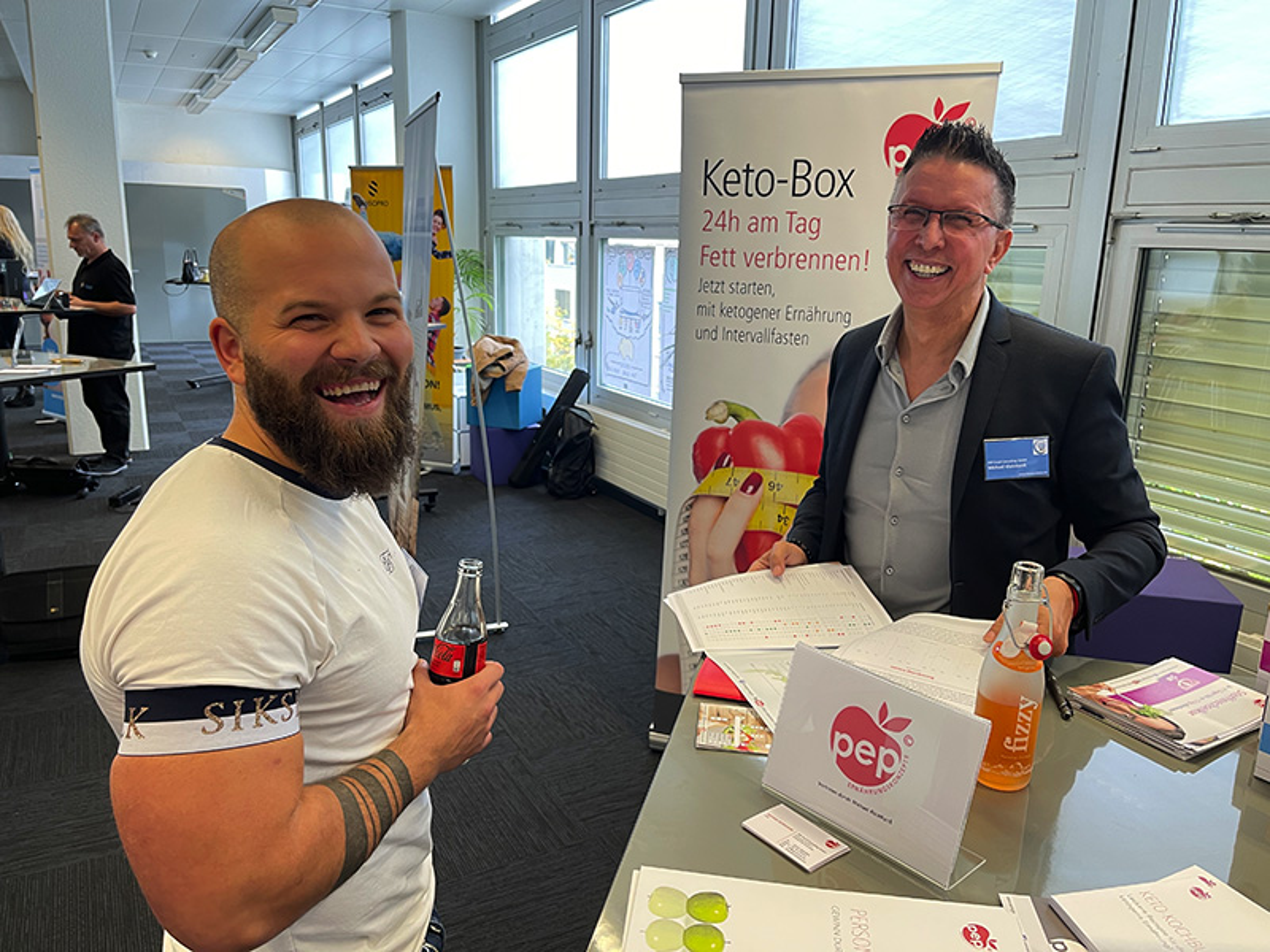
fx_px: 954
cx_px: 635
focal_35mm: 26
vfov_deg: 53.1
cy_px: 476
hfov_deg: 67.3
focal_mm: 5.1
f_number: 1.6
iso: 64
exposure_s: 1/50
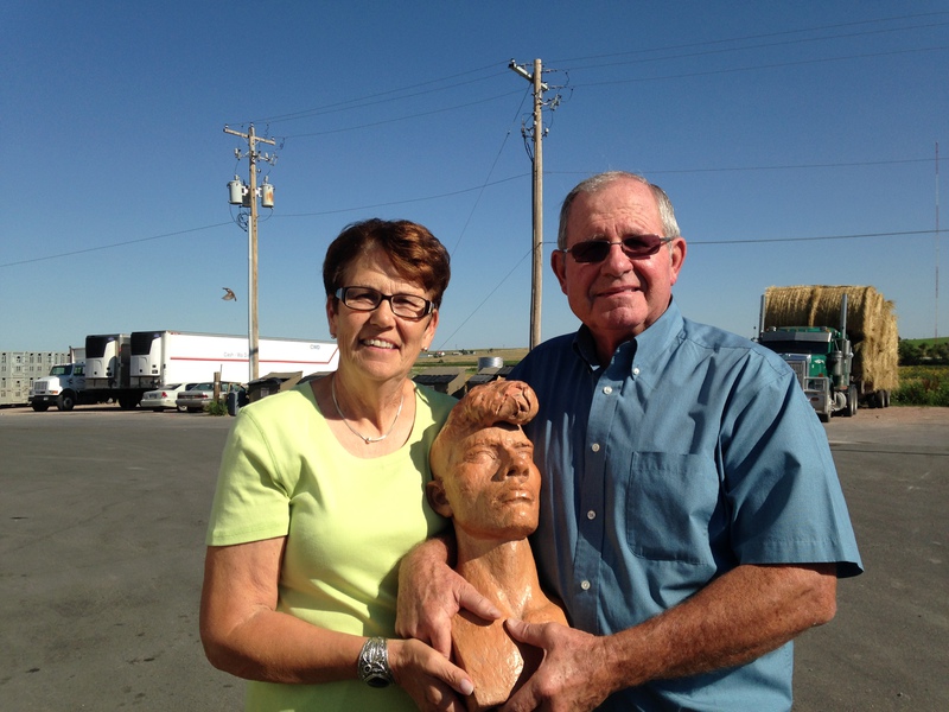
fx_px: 905
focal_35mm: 33
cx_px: 474
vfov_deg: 42.9
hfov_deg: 55.4
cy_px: 356
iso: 50
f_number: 2.4
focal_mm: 4.12
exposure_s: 1/2169
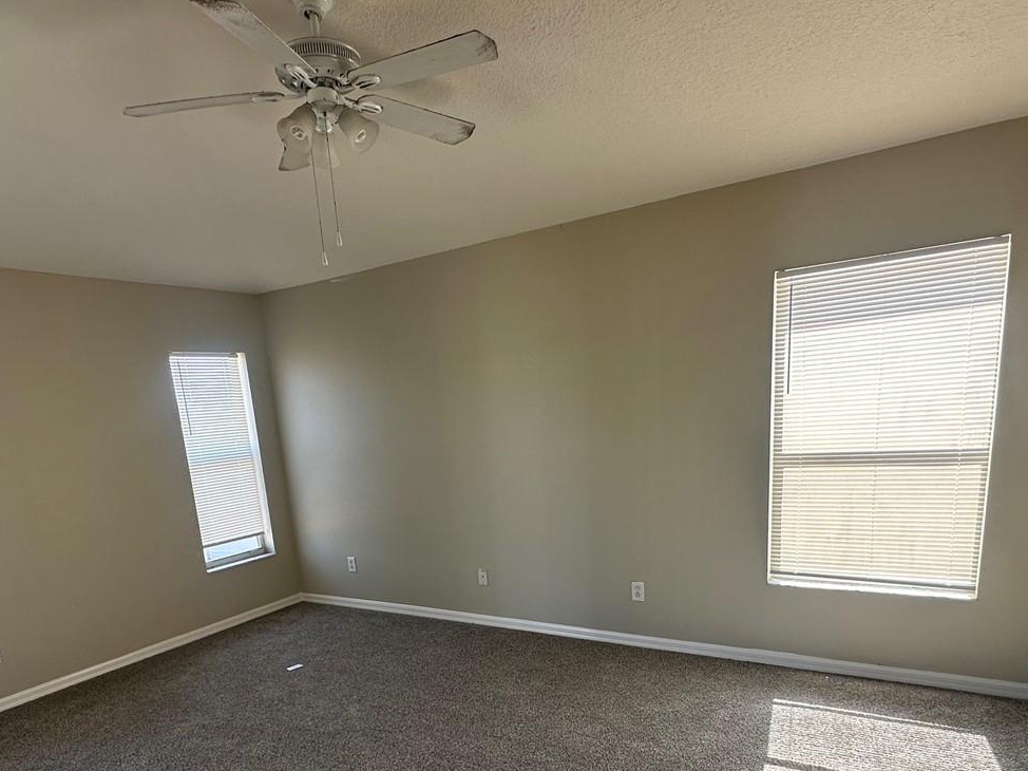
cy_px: 563
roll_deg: +5.2
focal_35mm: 23
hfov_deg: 73.8
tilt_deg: -11.9
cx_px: 477
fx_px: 683
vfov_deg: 56.4
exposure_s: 1/125
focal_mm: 2.22
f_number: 2.2
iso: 40
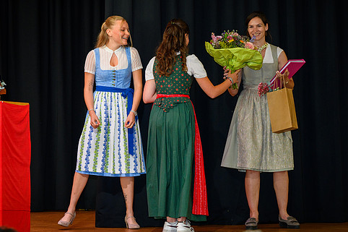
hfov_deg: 13.2
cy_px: 101
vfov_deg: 8.8
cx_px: 221
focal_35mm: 155
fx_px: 1498
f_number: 5
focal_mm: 110
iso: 2000
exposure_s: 1/200
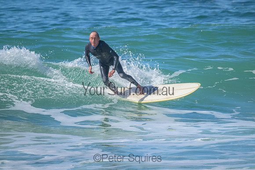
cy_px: 85
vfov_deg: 1.7
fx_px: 5668
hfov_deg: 2.6
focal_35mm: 800
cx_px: 128
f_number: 11
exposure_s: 1/1600
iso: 2200
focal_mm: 800
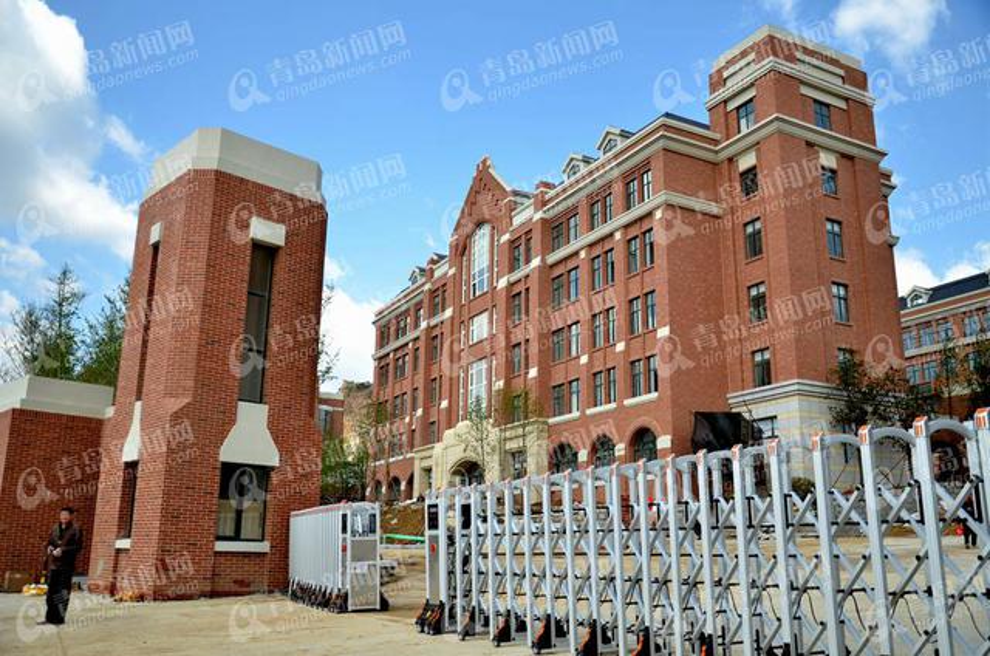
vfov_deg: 41.5
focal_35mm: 32
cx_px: 495
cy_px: 328
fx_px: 865
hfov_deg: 59.6
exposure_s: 1/500
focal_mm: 21
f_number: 3.8
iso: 100
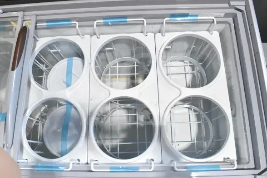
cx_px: 131
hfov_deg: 65.5
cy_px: 89
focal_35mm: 28
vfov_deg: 46.4
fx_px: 208
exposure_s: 1/500
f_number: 7.1
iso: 6400
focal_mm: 18
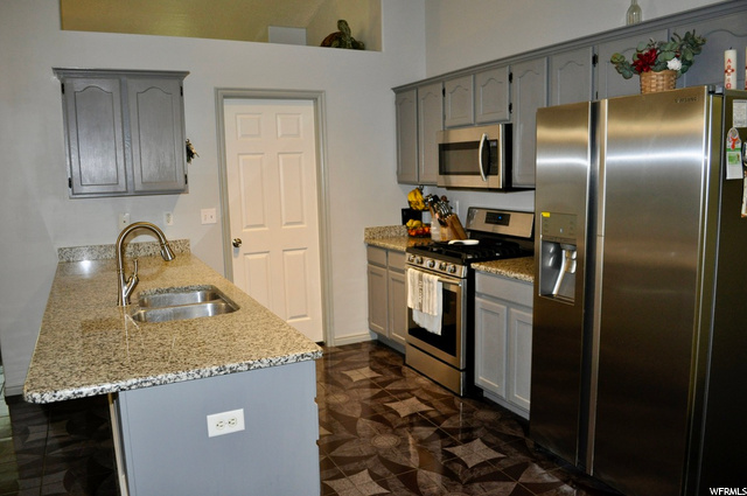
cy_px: 248
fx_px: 560
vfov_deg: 47.8
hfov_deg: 67.4
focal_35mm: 27
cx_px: 374
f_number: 3.5
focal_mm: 18
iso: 800
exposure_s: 1/60
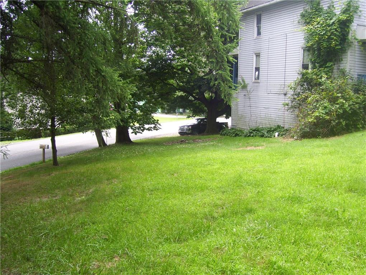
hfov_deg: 51.3
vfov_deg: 39.7
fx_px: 381
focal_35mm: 36
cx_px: 183
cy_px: 138
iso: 80
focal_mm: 6
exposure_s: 1/320
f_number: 2.7
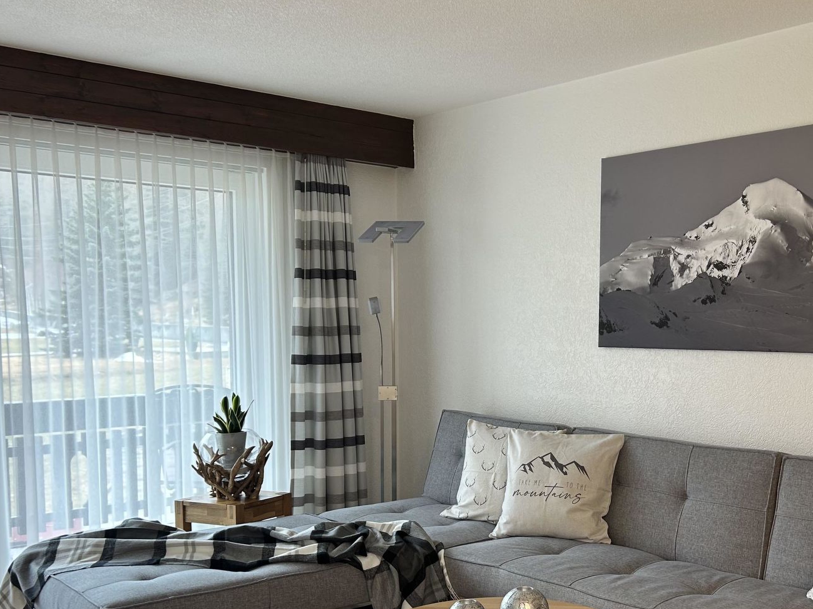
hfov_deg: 45.1
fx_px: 963
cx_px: 543
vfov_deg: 34.8
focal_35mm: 41
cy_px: 398
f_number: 1.5
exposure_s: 1/50
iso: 64
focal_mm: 5.7
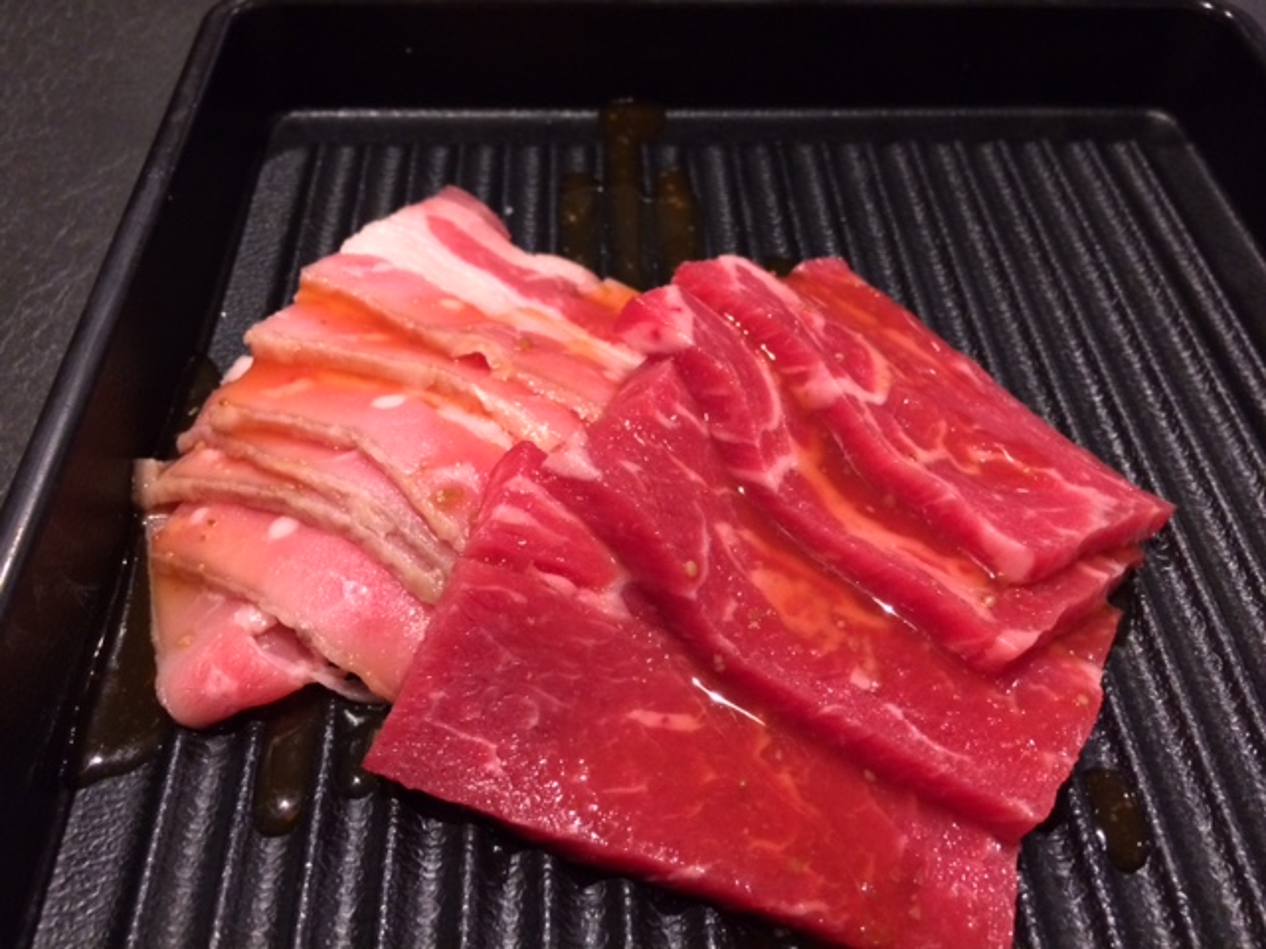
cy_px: 474
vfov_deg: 48.2
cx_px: 633
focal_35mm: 29
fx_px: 1061
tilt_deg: -50.1
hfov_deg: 61.7
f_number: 2.2
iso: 250
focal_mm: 4.15
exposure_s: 1/30
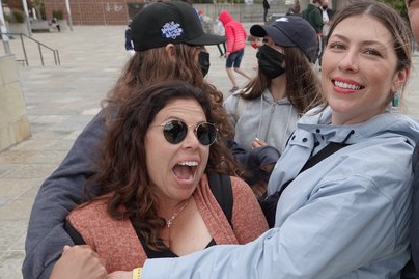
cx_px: 294
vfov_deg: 35.0
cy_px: 160
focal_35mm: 38
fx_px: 442
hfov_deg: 49.4
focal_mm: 9
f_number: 3.5
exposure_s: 1/200
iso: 100
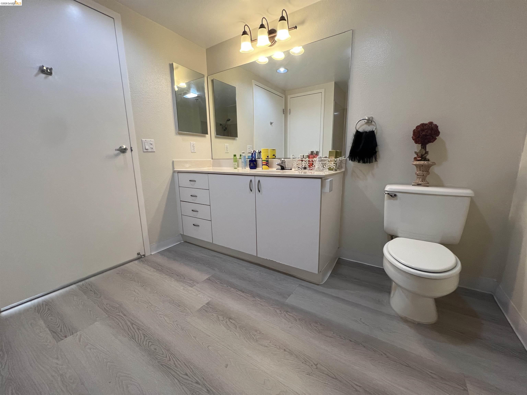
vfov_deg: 89.9
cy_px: 198
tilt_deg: -11.2
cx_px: 264
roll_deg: +1.6
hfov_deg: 106.2
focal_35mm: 13
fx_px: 198
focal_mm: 1.57
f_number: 1.8
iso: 160
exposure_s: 1/120
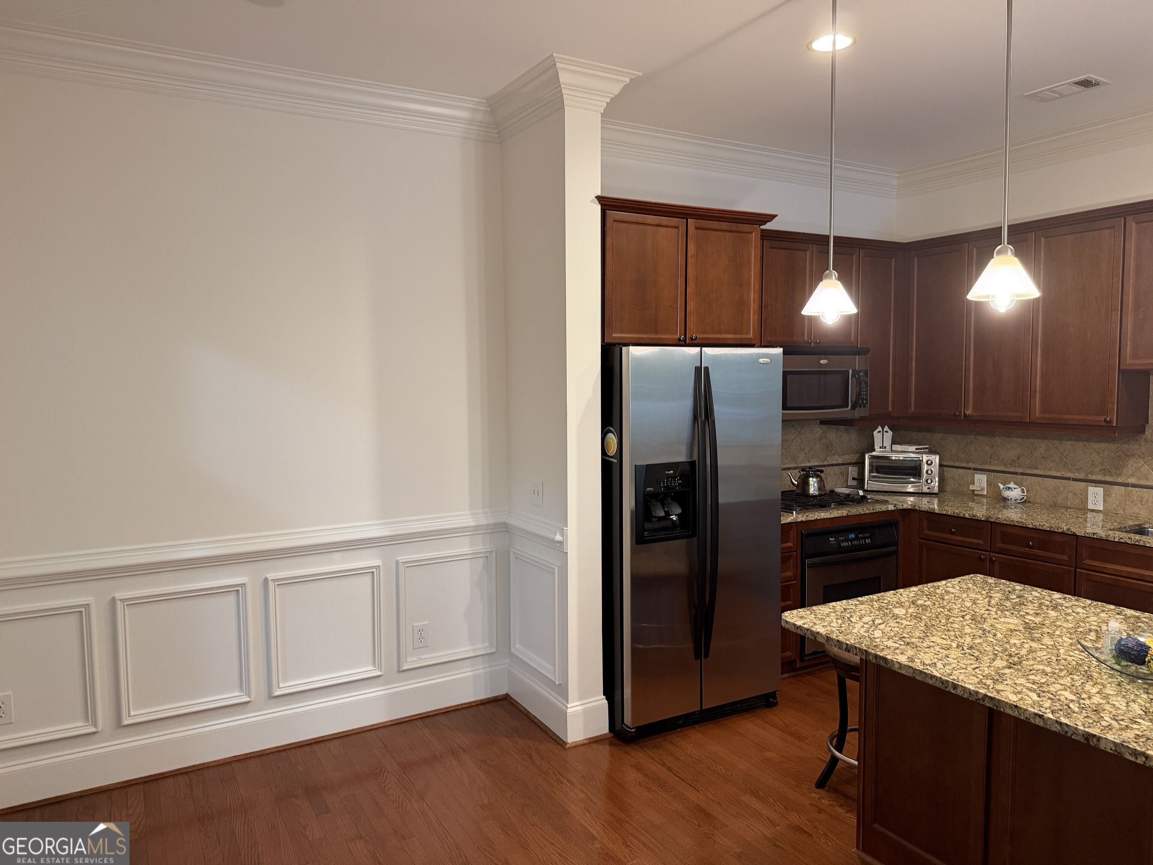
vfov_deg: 56.8
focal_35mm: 24
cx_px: 576
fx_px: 799
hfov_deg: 71.6
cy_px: 432
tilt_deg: -5.1
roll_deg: +0.5
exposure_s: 1/60
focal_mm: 6.76
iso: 320
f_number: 1.78
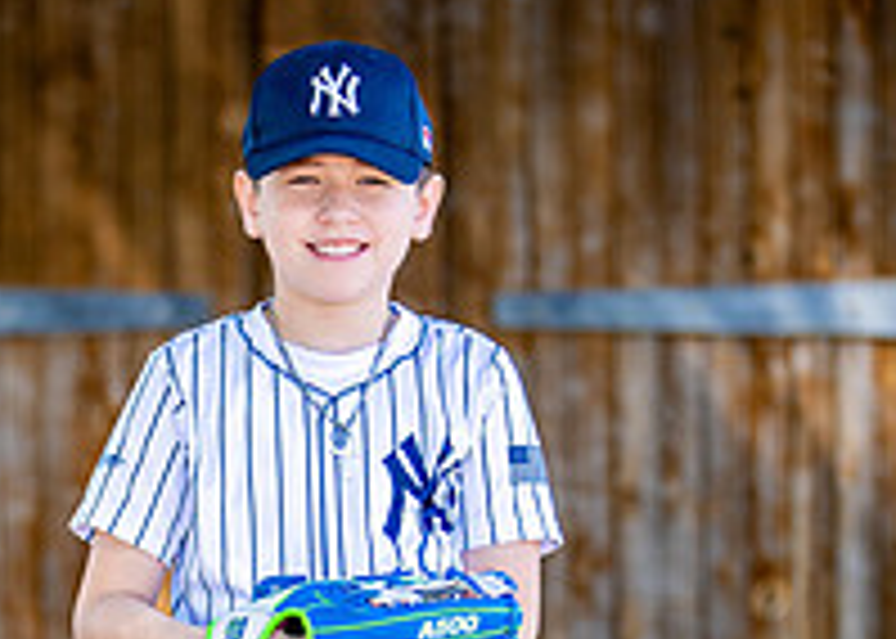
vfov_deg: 7.7
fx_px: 4732
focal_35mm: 186
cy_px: 690
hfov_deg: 10.8
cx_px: 305
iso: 100
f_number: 1.2
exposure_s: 1/1250
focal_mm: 50
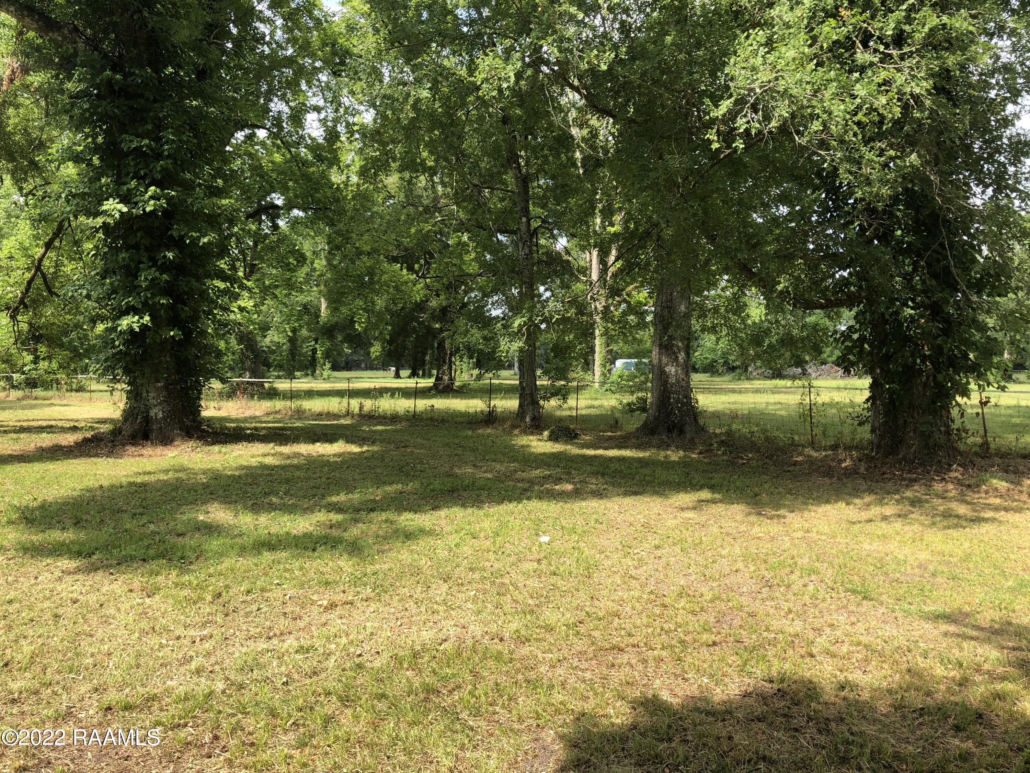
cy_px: 386
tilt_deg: -1.1
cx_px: 515
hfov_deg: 63.4
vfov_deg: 49.7
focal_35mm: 28
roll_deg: +0.6
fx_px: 833
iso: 20
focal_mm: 3.99
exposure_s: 1/585
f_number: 1.8
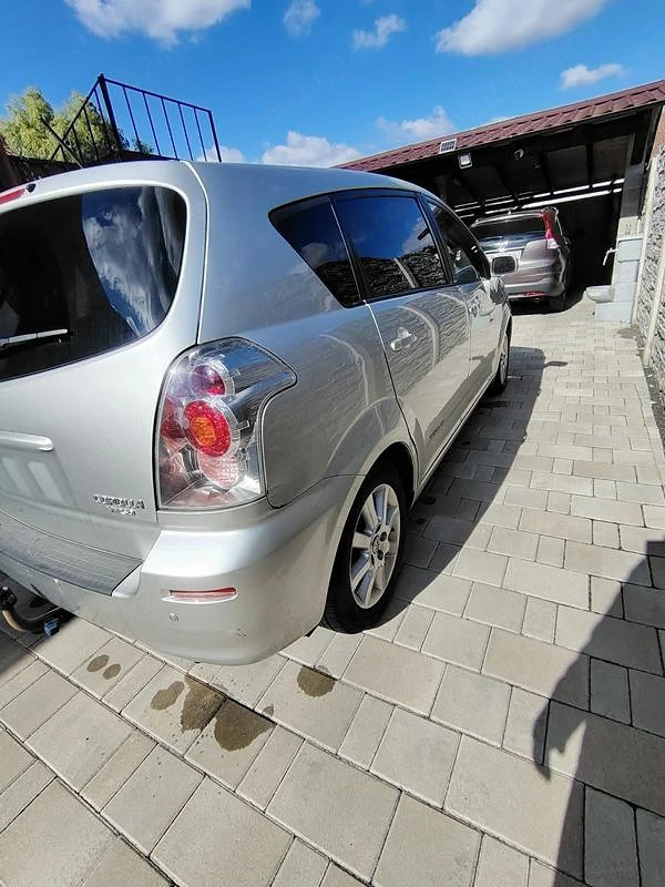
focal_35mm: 17
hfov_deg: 74.7
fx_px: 435
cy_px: 444
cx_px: 332
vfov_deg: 91.0
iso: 100
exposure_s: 1/2315
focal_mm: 1.42
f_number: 2.2
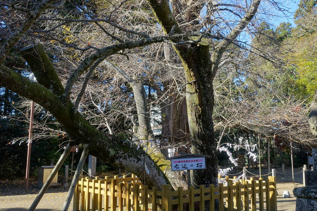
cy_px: 104
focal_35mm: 37
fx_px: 326
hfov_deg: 51.7
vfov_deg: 35.9
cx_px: 183
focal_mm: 11.45
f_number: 4
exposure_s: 1/200
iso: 125
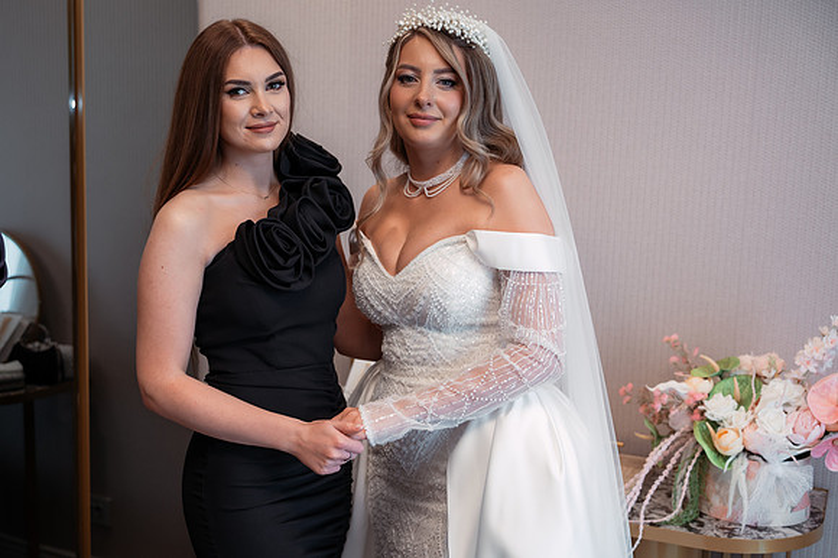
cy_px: 294
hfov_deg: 47.8
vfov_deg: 32.9
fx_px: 944
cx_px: 393
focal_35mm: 41
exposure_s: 1/200
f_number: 2.8
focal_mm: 38
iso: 640
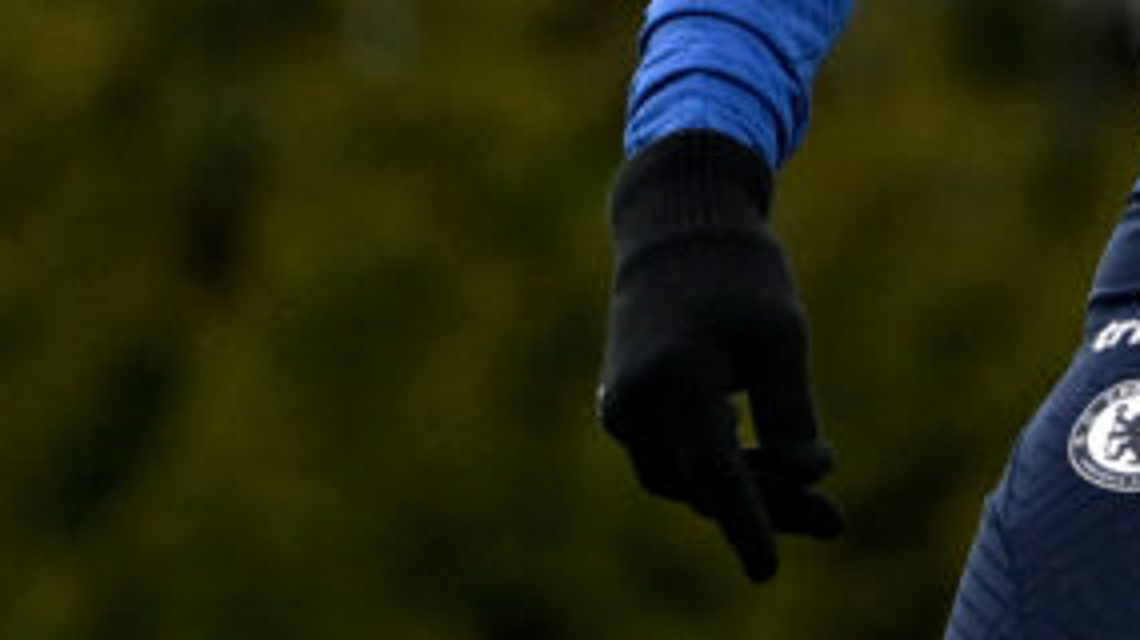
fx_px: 26679
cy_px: -96
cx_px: 3180
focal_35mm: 883
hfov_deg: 2.4
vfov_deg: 1.4
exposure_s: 1/2000
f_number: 2.8
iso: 640
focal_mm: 125
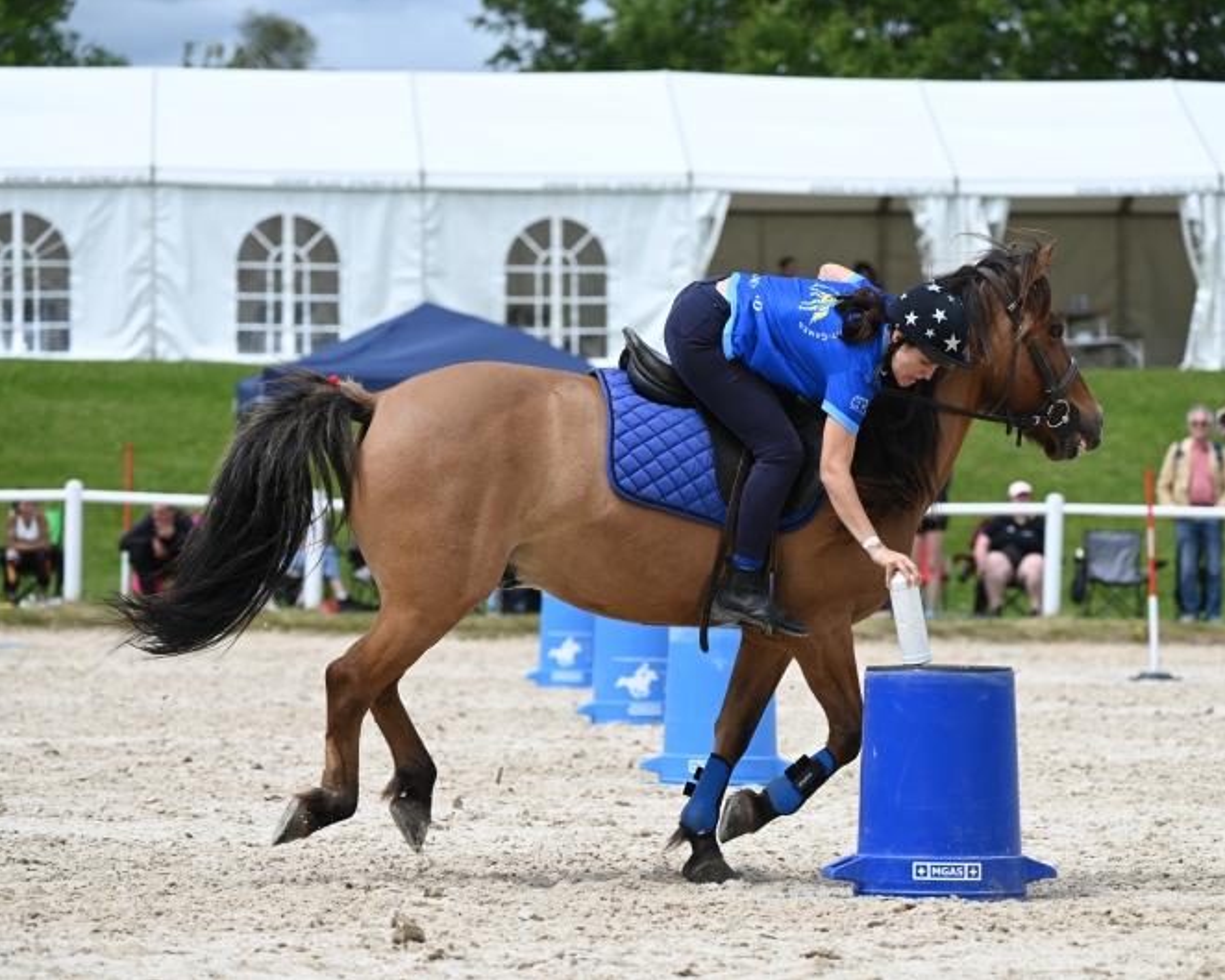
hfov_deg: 10.3
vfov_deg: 8.3
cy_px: 490
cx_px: 725
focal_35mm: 187
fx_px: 6782
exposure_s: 1/1250
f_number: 5.6
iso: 200
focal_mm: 165
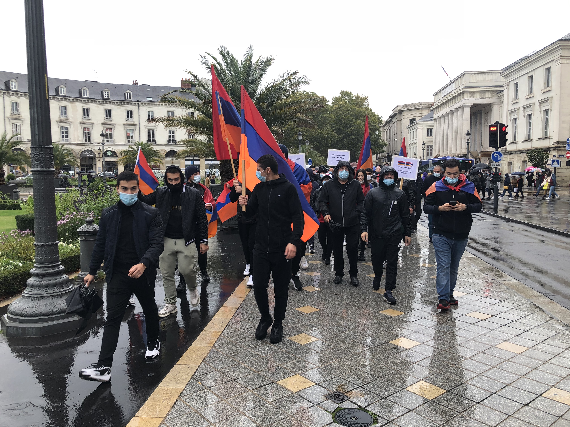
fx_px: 461
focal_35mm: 28
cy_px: 214
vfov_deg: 49.7
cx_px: 285
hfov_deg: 63.4
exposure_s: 1/121
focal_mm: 3.99
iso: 20
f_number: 1.8
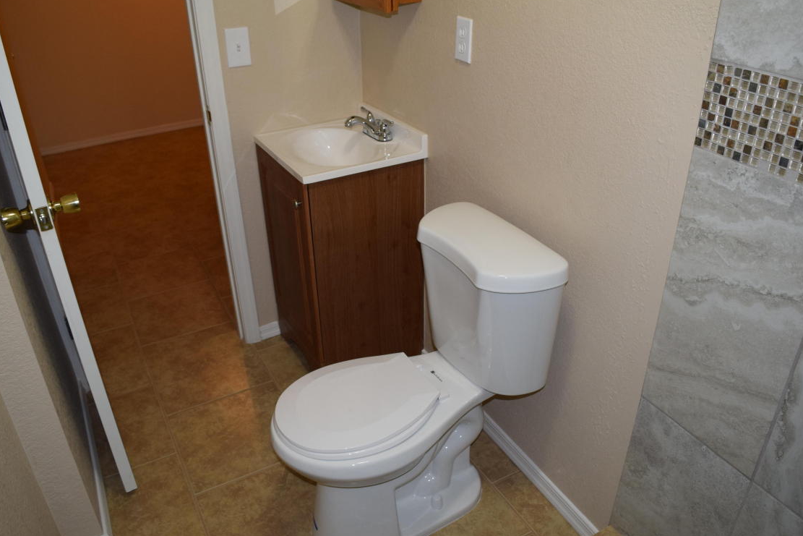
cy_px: 273
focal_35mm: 28
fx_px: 625
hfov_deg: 65.5
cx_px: 390
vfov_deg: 46.4
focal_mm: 18
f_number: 5
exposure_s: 1/100
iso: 800
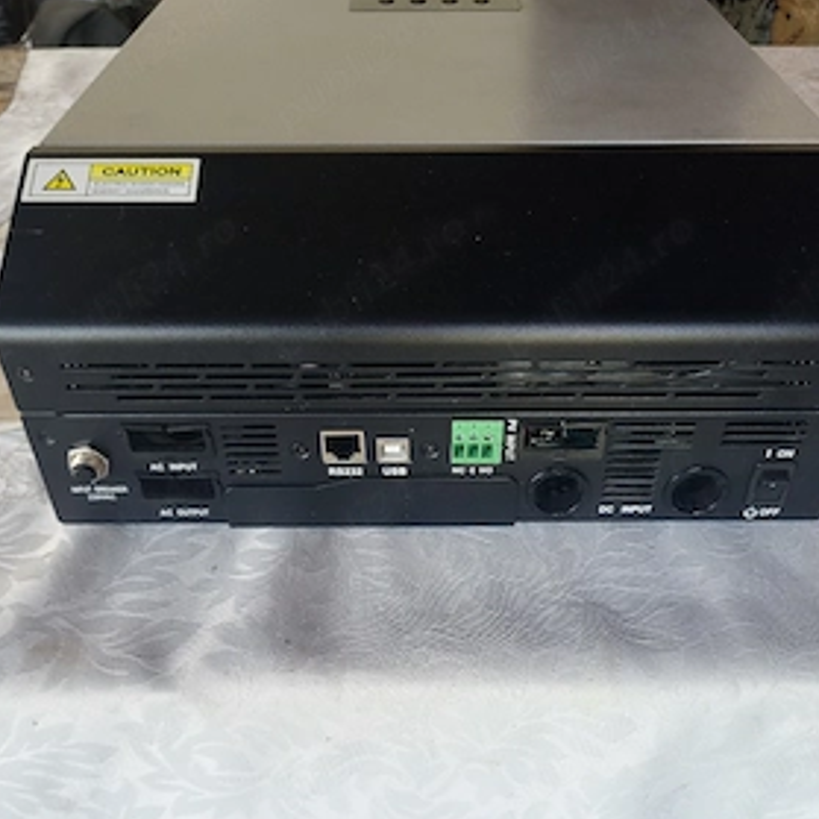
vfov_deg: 48.8
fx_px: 883
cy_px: 552
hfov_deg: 49.7
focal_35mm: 33
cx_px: 429
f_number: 1.8
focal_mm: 5.4
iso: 64
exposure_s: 1/101
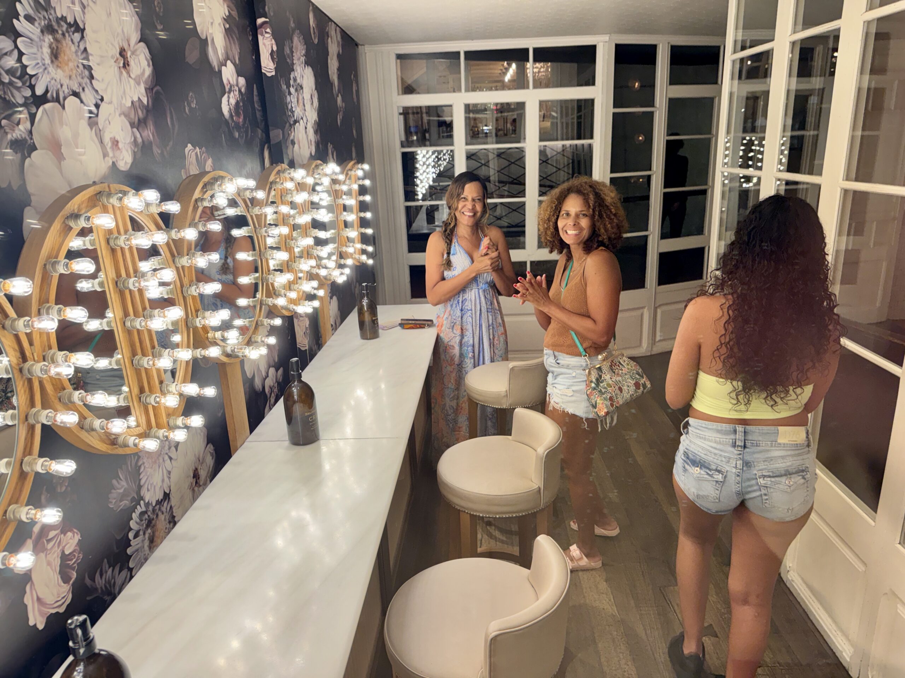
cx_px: 452
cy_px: 339
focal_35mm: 24
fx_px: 627
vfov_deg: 56.8
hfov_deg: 71.6
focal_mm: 6.76
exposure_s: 1/100
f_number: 1.78
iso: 125
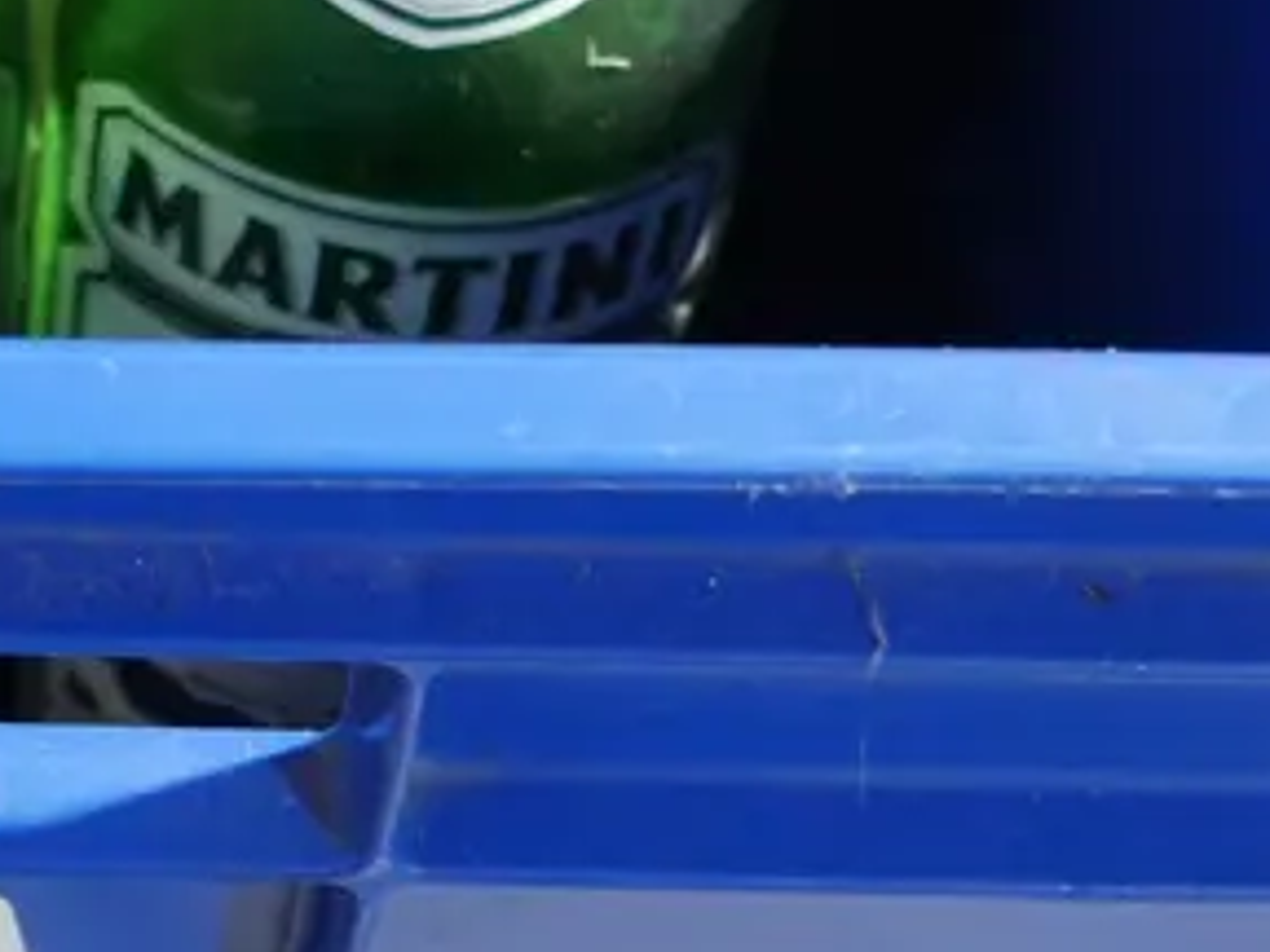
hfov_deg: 15.7
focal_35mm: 121
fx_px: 4439
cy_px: -491
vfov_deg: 11.7
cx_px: -225
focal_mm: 17
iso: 2000
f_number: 4
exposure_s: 1/60
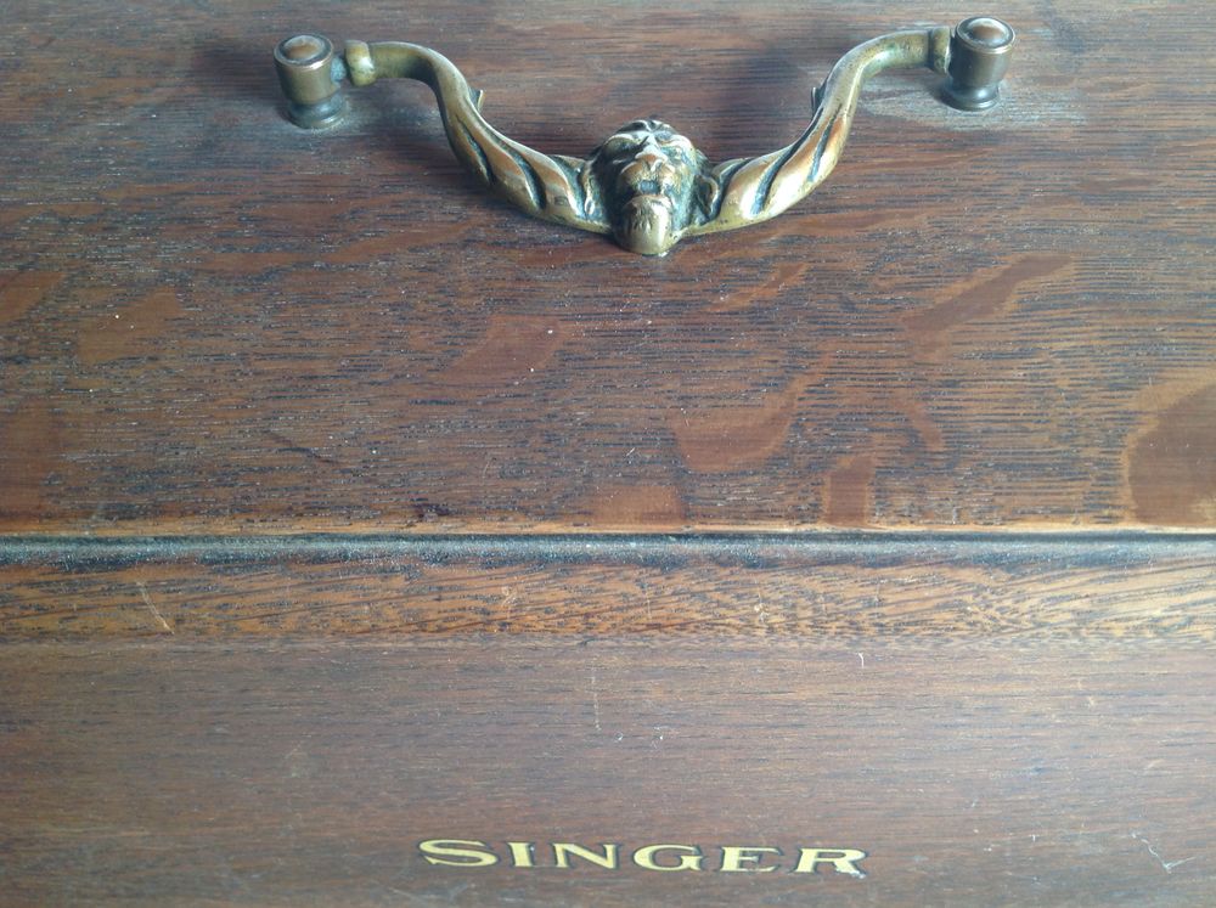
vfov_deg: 40.6
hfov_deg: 52.7
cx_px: 608
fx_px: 1228
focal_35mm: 35
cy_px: 454
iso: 50
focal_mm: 4.28
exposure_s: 1/20
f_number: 2.4
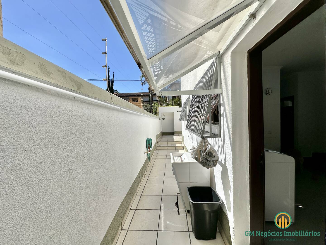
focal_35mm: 14
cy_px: 122
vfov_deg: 85.7
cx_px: 163
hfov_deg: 102.1
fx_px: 132
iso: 50
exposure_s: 1/3401
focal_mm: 2.22
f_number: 2.2
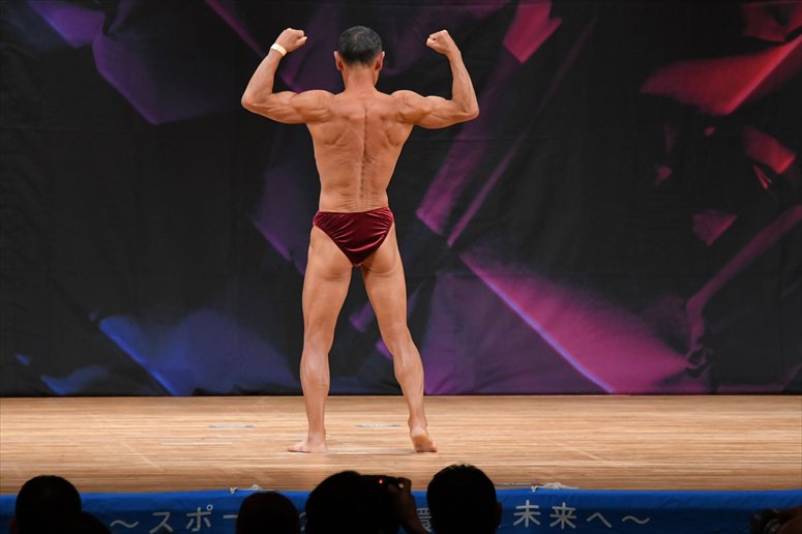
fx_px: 6012
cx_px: 401
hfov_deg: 7.6
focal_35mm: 270
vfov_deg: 5.1
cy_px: 267
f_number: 5.6
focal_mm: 180
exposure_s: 1/400
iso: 3200
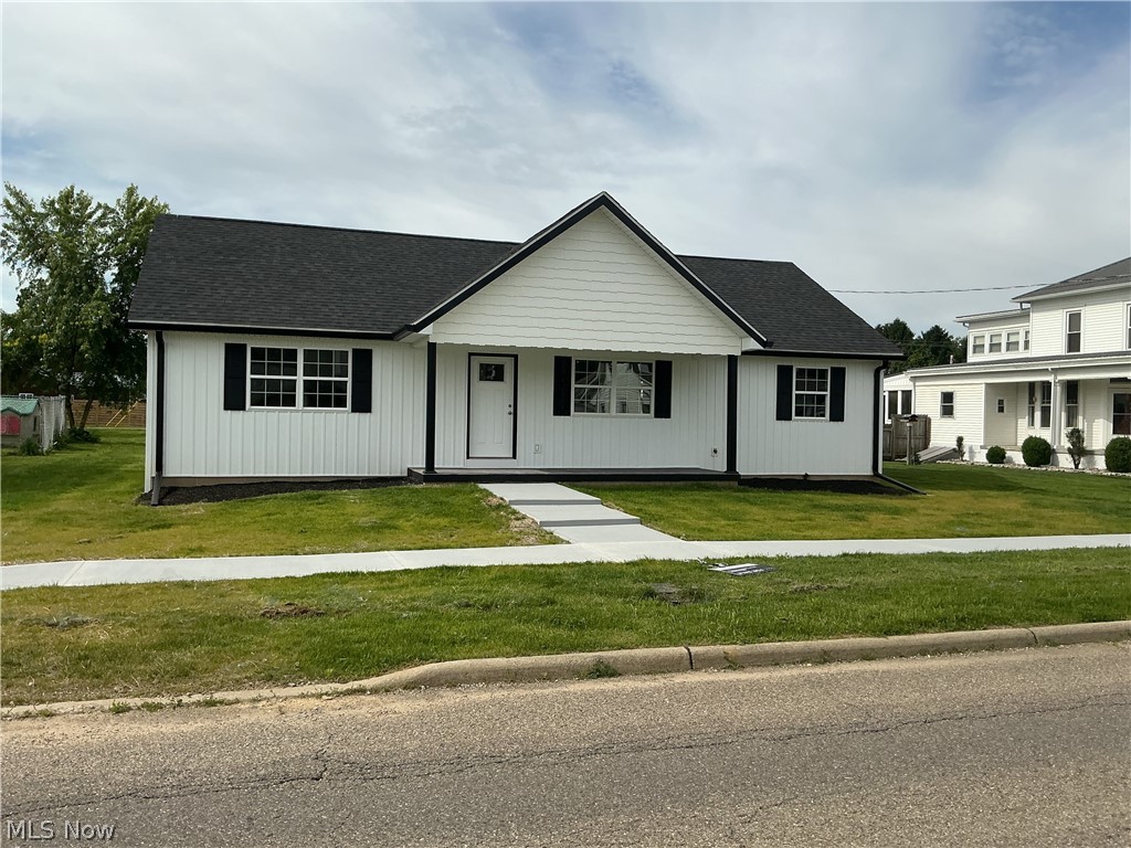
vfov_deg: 48.2
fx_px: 948
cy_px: 424
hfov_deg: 61.7
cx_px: 566
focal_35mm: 29
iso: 25
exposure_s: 1/2427
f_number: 1.8
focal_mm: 3
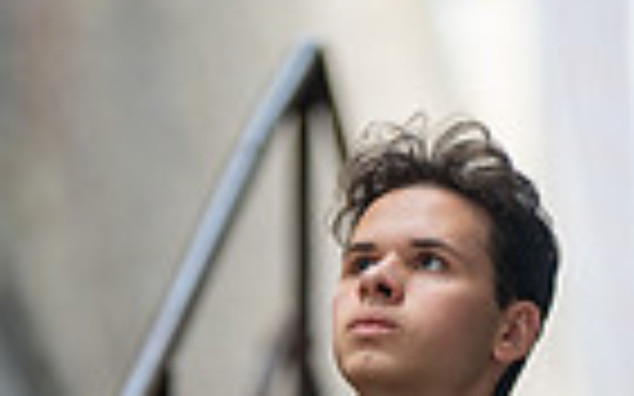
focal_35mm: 277
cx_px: 369
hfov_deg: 7.6
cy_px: 950
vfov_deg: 4.6
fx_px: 4784
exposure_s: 1/200
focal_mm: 85
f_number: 1.2
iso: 1000
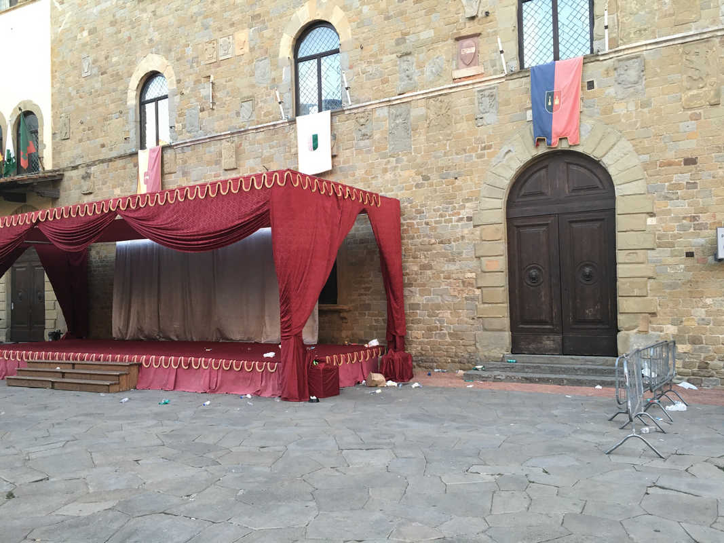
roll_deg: +0.2
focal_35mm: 29
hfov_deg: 61.7
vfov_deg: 48.2
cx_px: 362
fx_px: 606
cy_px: 272
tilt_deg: +2.4
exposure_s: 1/33
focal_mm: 4.15
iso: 50
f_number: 2.2
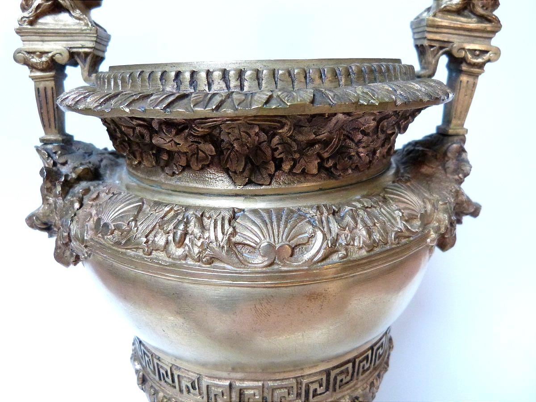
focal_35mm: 25
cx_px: 268
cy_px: 201
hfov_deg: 69.4
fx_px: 387
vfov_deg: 54.9
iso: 400
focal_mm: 4.5
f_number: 2.8
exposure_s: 1/20
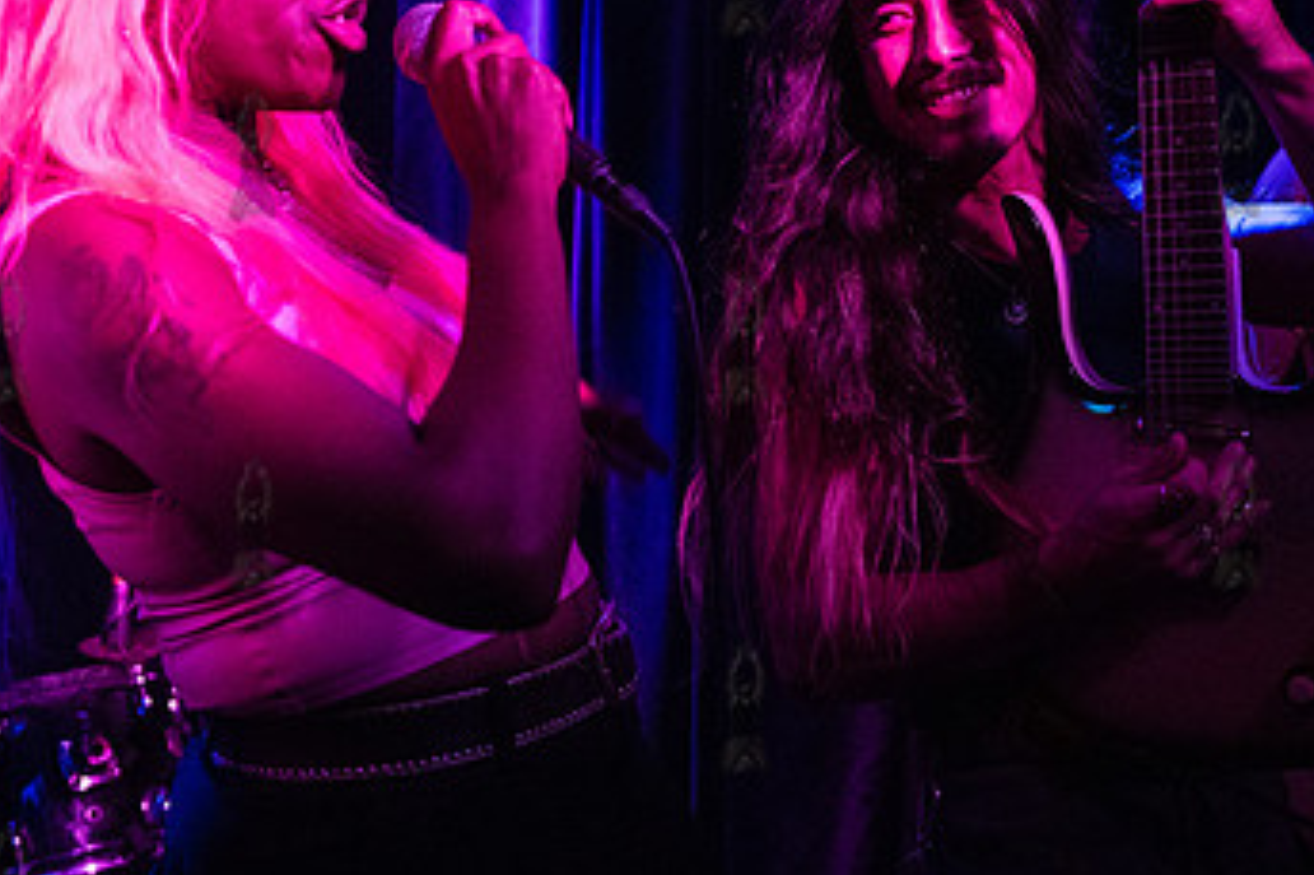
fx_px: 1970
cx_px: 741
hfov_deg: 36.8
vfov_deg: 25.0
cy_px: 336
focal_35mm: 54
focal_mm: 32
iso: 12800
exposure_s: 1/320
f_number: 3.5
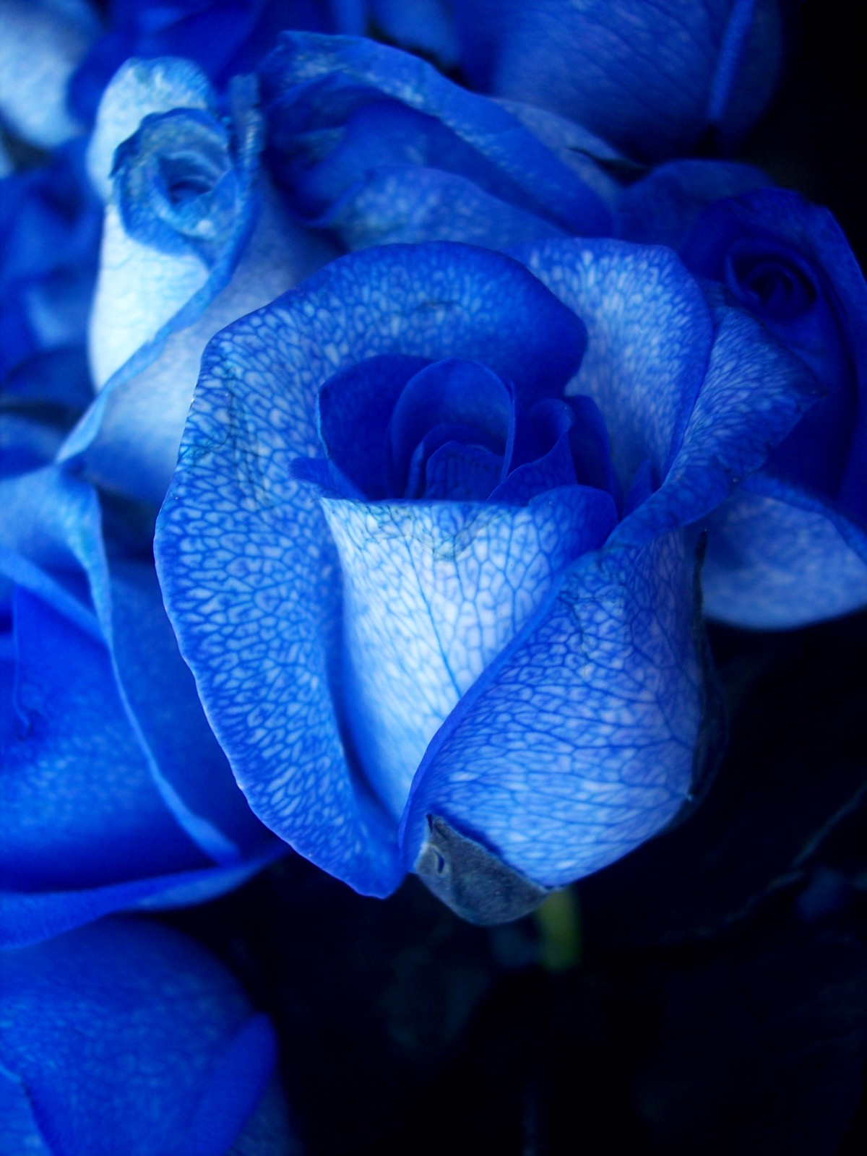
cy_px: 578
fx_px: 1302
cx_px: 434
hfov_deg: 36.8
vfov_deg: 47.9
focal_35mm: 39
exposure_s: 1/90
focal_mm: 8
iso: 100
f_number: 3.4
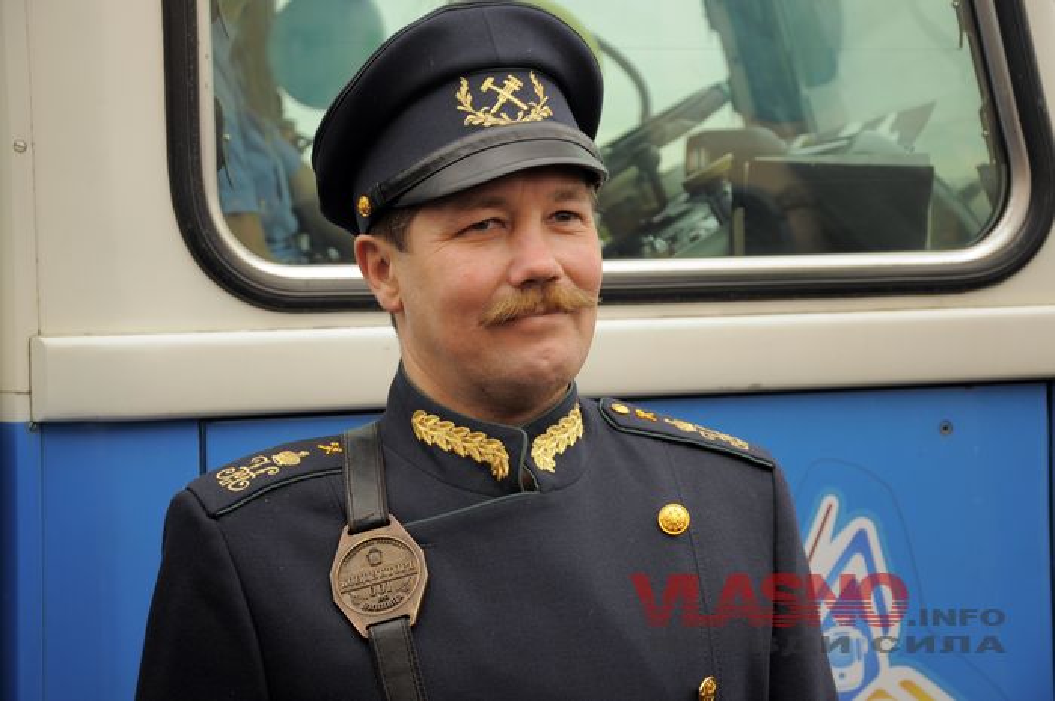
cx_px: 528
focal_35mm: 87
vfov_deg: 15.7
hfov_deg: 23.4
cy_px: 350
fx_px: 2547
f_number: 5
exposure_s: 1/50
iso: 200
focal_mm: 58
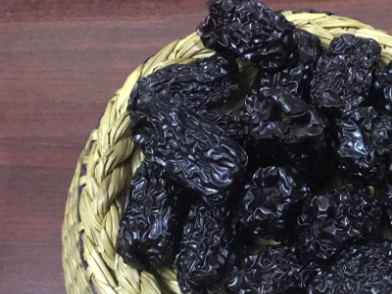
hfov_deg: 30.6
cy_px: 216
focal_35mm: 62
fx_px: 702
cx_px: 297
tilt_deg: -70.6
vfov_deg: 23.4
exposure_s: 1/17
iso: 500
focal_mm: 3.3
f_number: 2.4
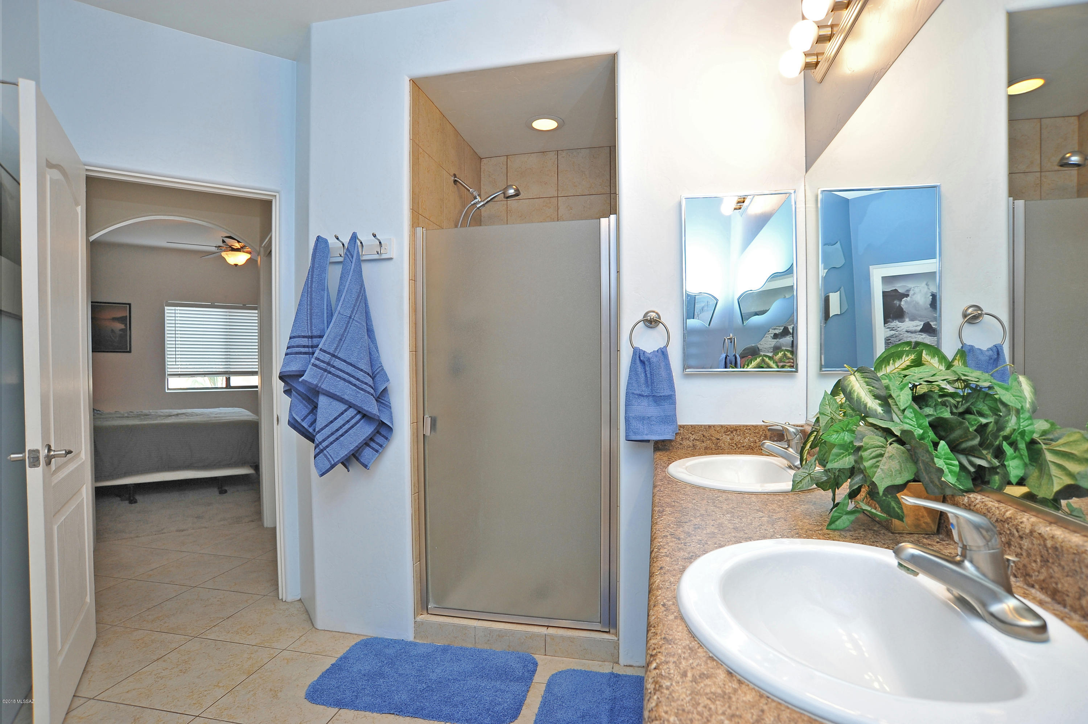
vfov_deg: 67.3
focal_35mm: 18
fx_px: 544
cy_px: 362
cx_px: 544
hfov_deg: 90.0
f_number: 7.1
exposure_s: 1/40
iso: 640
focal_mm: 18
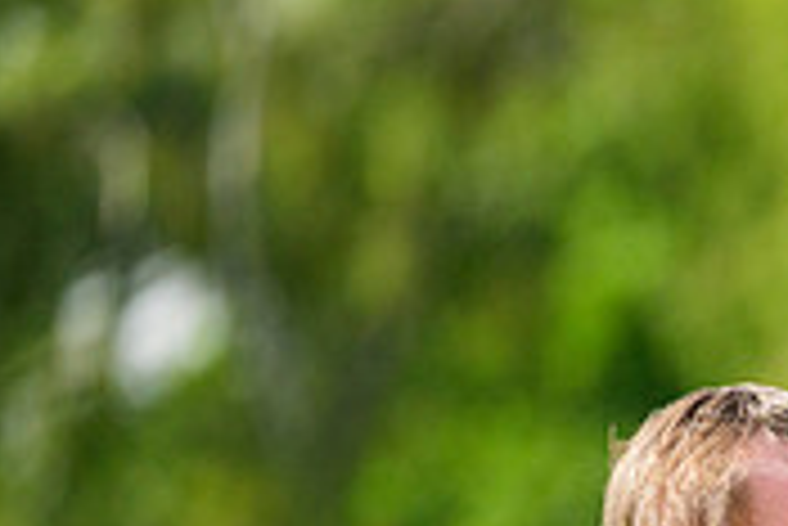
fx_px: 24623
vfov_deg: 1.2
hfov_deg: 1.8
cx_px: 1297
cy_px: 789
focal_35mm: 1124
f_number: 5.3
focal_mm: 340
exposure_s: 1/2500
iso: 800
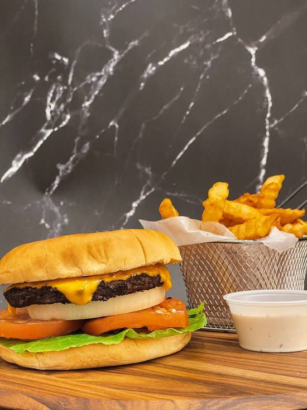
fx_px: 757
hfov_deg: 22.9
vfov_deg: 30.3
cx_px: 154
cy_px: 205
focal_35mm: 64
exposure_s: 1/60
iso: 125
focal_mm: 7.5
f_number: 2.2
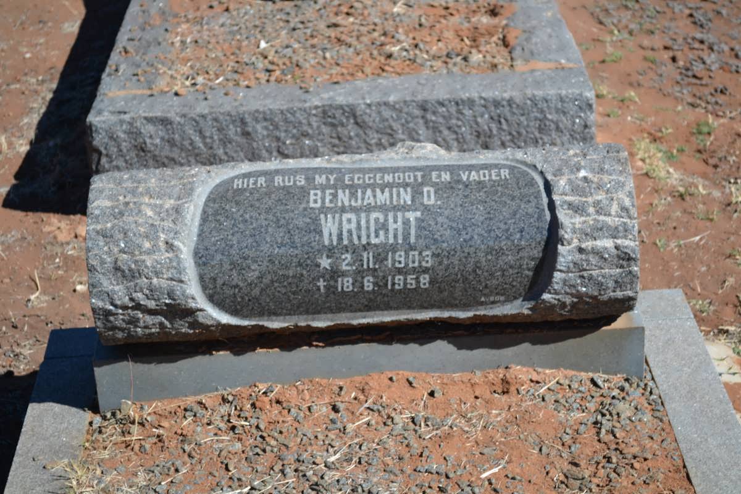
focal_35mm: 82
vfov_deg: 16.6
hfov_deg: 24.6
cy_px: 247
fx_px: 1698
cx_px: 370
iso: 140
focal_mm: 55
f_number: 5.6
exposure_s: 1/125
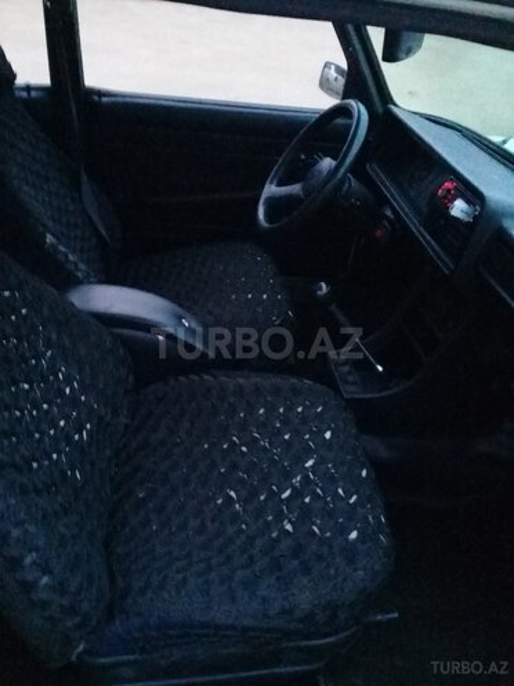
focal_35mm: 31
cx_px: 257
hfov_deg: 45.4
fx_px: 614
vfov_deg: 58.4
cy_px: 343
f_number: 2.2
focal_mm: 3.3
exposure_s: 1/17
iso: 1250
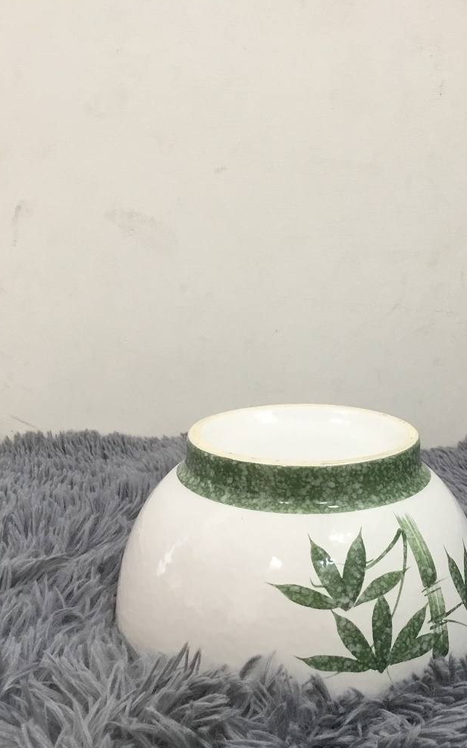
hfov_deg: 31.7
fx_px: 815
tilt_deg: -14.6
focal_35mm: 40
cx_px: 310
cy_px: 445
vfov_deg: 49.0
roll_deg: +1.2
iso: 50
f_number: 2.4
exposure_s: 1/33
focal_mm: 3.3
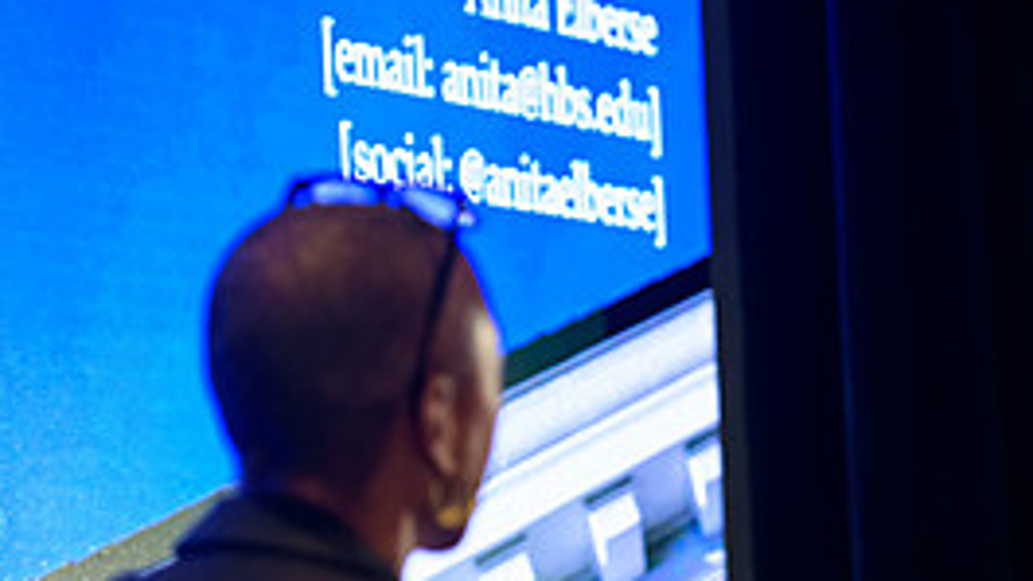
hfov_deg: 9.5
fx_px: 6162
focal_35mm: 225
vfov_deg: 5.4
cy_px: 669
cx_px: 1021
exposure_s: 1/200
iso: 1600
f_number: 3.2
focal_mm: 98
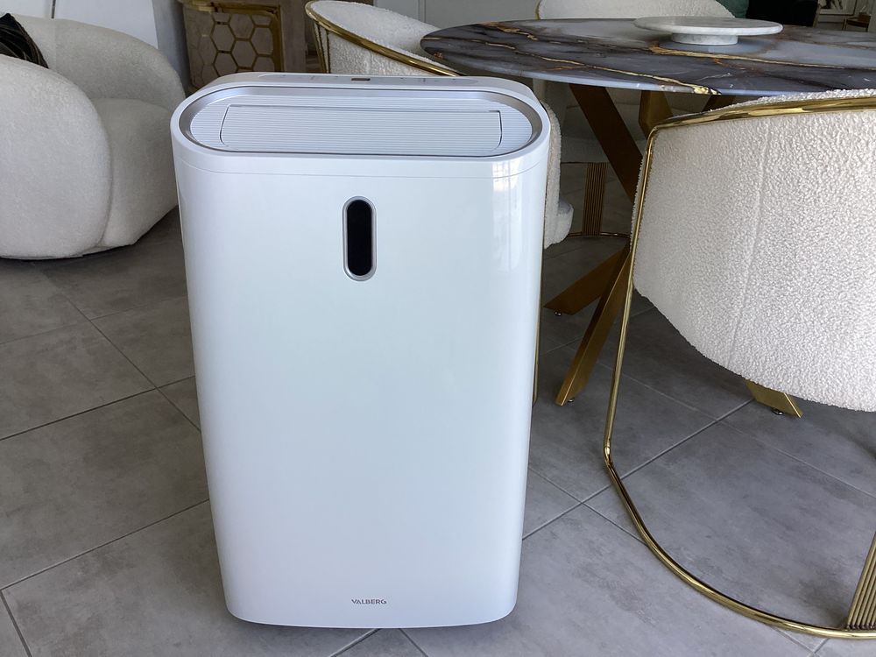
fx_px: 784
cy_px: 328
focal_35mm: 31
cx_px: 438
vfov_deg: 45.4
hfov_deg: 58.4
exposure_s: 1/120
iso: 50
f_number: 2.4
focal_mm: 3.3
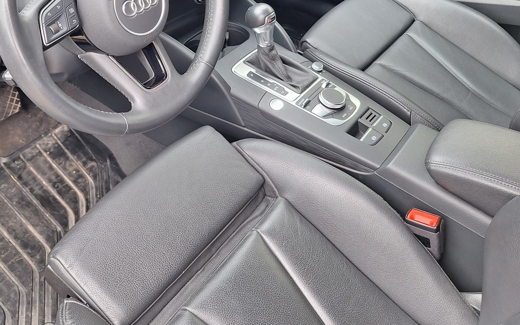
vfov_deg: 32.7
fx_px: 524
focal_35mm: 37
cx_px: 204
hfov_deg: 52.3
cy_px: 33
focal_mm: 5.54
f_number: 1.8
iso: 40
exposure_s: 1/129
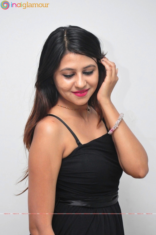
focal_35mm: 87
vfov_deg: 23.4
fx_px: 567
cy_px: 118
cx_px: 78
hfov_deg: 15.7
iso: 3200
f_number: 6.3
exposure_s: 1/125
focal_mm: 58
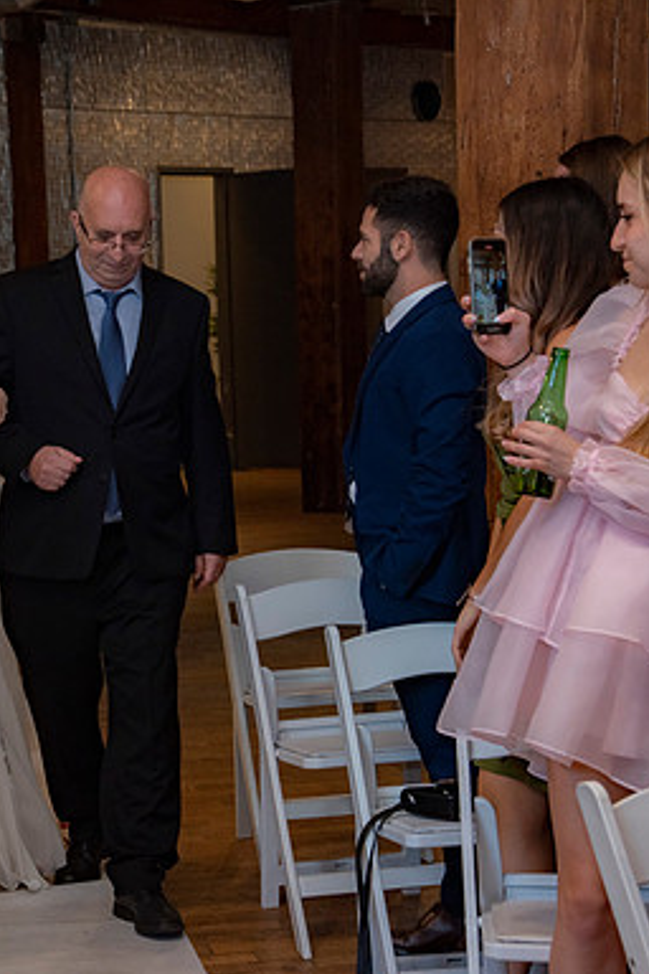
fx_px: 2244
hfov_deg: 16.2
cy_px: 488
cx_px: 41
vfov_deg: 24.5
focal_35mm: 83
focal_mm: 55
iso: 800
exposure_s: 1/125
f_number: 5
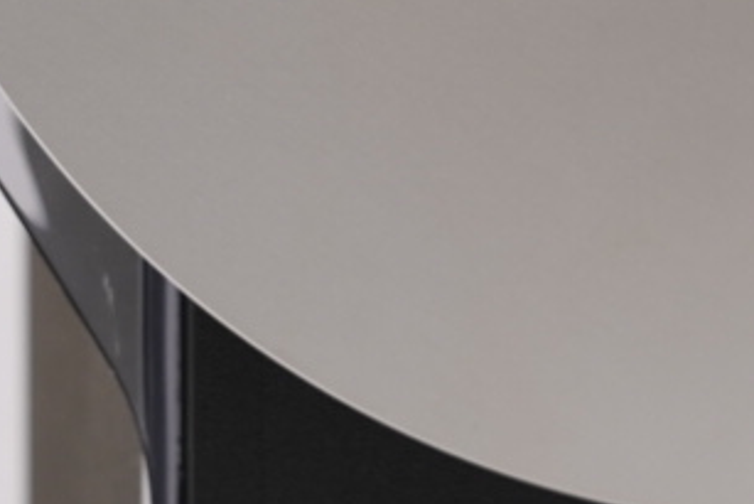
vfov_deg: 5.3
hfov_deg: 8.0
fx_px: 5301
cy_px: -637
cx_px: 1044
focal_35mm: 253
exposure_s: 1/200
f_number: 4.5
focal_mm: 48
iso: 320
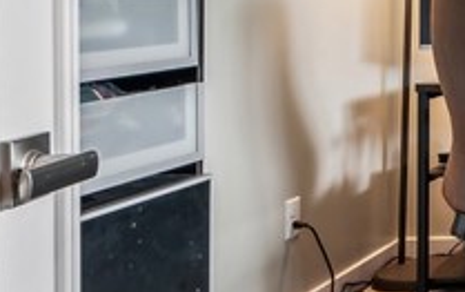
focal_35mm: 74
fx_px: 939
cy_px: -22
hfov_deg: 20.0
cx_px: 844
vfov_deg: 17.1
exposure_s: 1/2.5
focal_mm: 14
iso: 50
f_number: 11
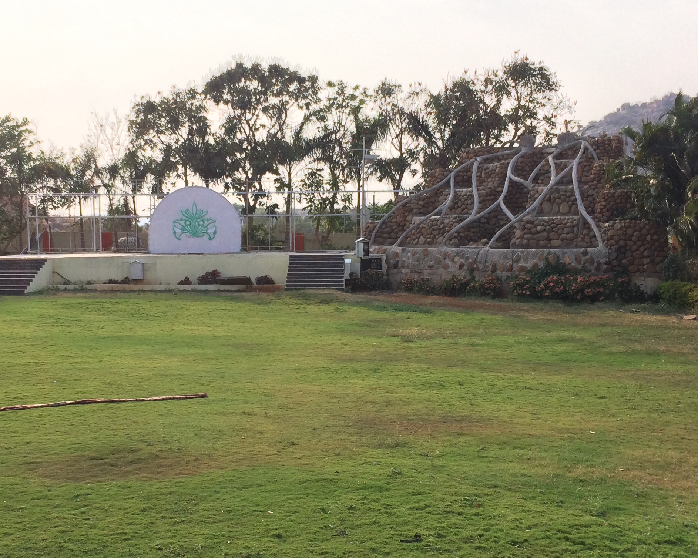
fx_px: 1012
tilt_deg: -5.4
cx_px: 268
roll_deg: +0.9
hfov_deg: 37.9
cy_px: 317
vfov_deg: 30.8
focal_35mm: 49
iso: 32
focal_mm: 4.15
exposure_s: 1/1368
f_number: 2.2
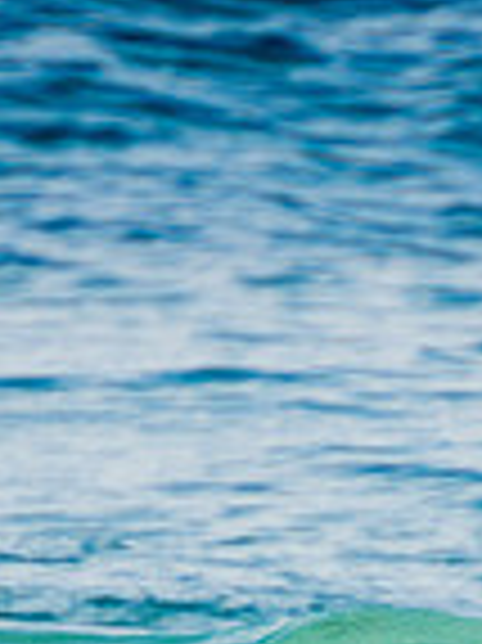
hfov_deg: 0.6
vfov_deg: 0.8
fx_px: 43620
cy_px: 862
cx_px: 401
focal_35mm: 2346
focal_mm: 400
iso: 320
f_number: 5.6
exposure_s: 1/2000
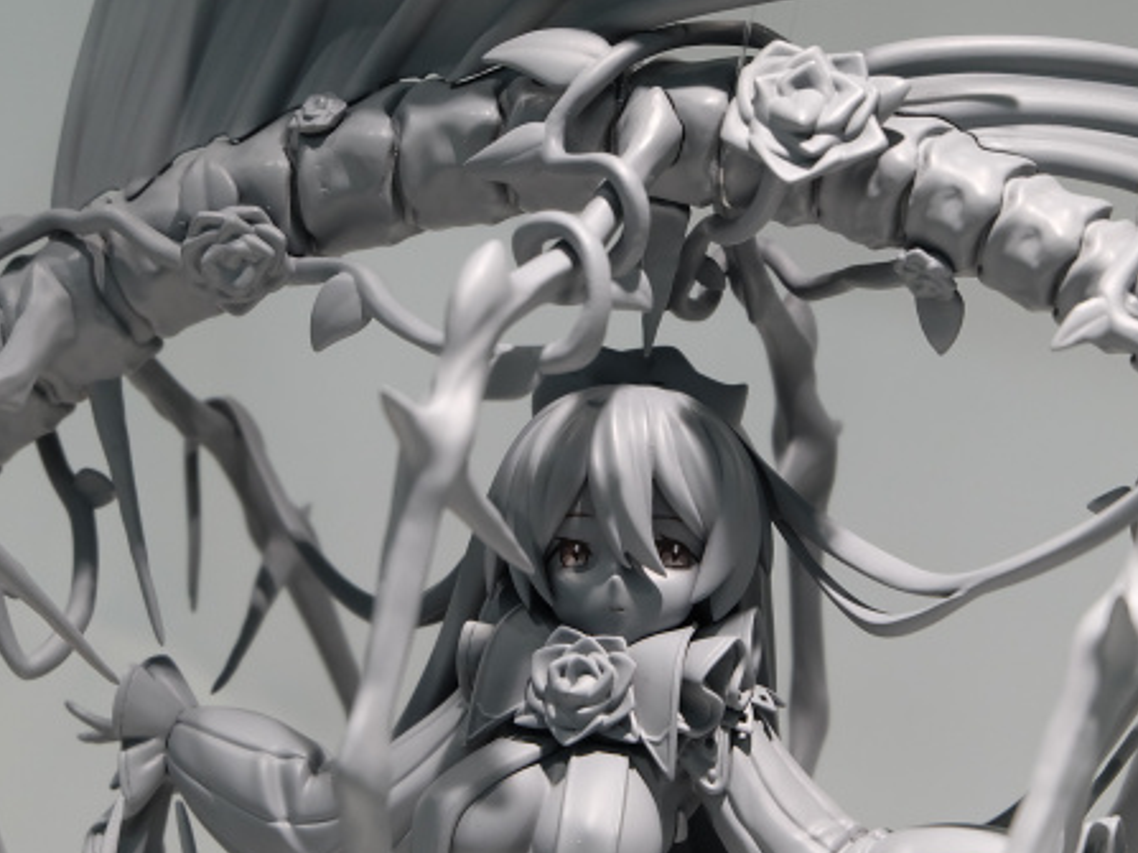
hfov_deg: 15.3
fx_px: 4240
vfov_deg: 11.4
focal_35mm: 129
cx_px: 644
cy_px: 671
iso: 640
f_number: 5.6
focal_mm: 50
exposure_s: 1/125
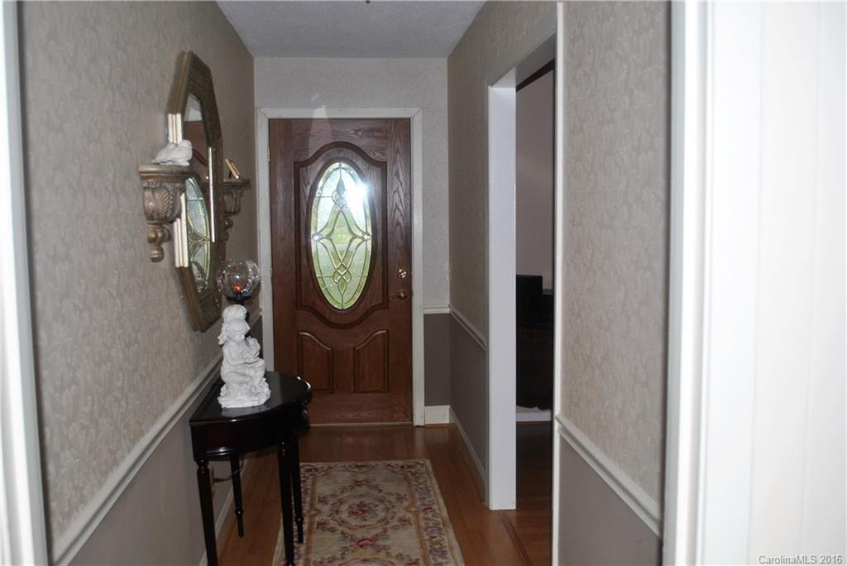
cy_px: 283
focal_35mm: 33
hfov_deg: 57.2
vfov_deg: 40.0
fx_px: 777
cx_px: 424
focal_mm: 22
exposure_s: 1/60
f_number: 3.8
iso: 200
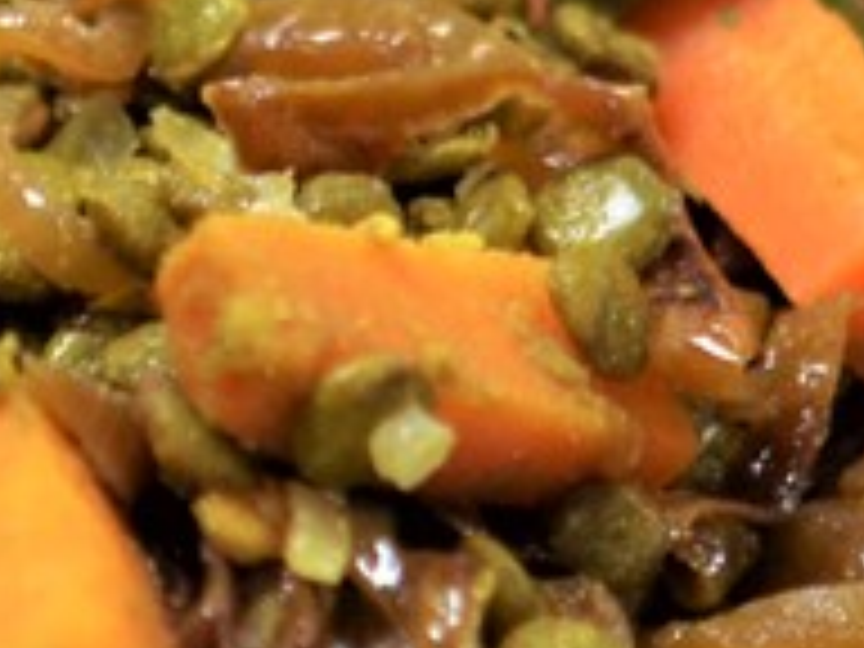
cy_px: 86
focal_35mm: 405
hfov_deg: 4.9
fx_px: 10109
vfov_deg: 3.7
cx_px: -234
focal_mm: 60
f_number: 3
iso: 900
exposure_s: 1/125
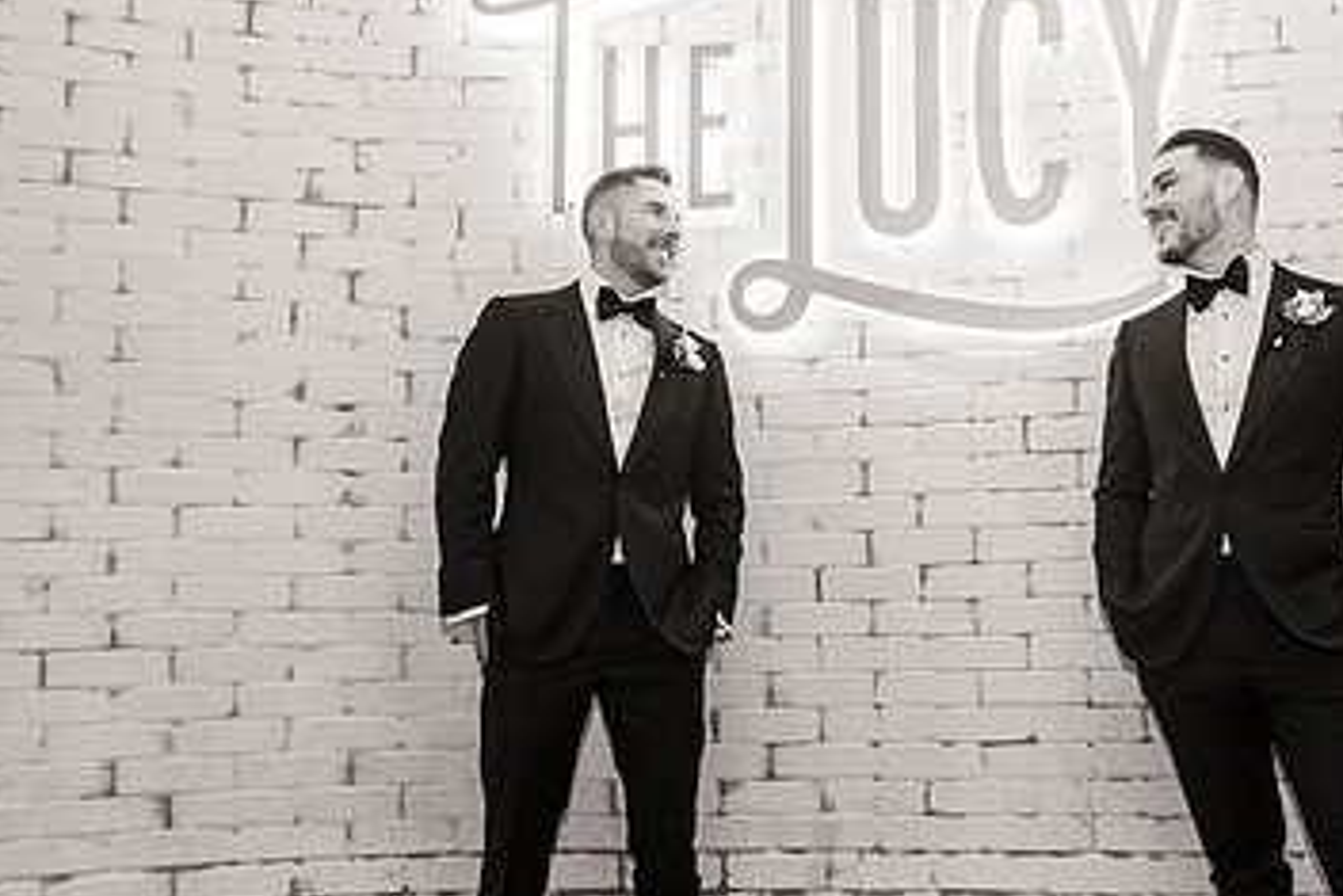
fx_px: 1232
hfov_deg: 55.0
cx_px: 973
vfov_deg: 39.9
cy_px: 509
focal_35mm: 33
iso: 800
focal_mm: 20
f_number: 4.5
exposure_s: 1/160
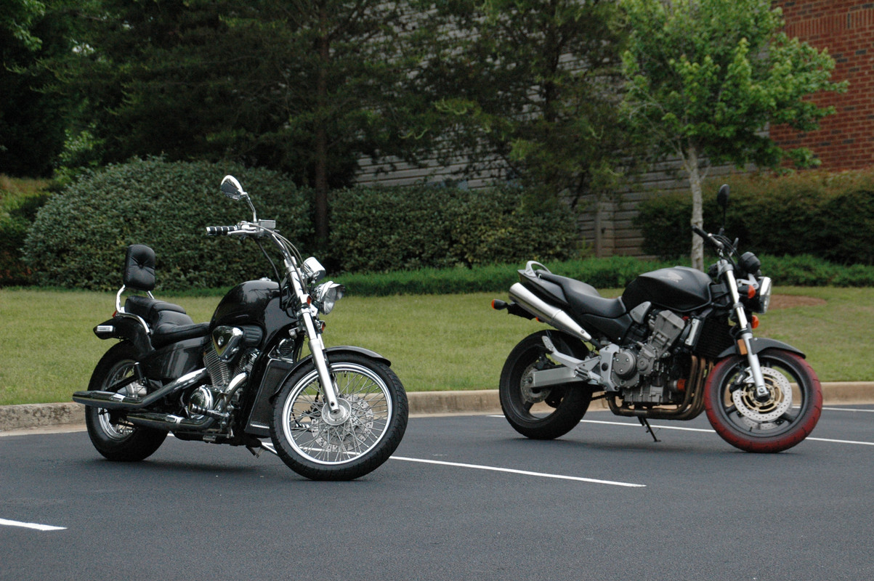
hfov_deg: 20.9
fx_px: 2365
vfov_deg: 14.0
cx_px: 437
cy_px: 290
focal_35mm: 98
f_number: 5.6
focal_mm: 65
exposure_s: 1/125
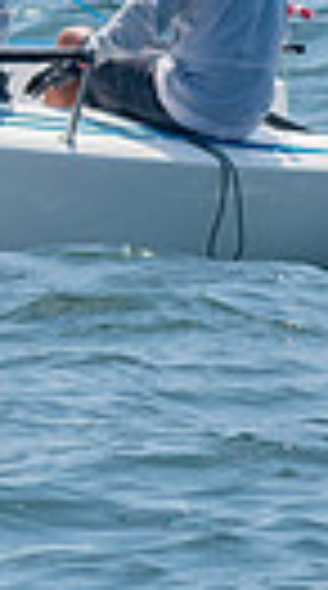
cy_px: -110
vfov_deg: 3.2
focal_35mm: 684
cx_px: -764
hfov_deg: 1.8
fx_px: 10652
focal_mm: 98
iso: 400
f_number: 8
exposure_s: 1/1250
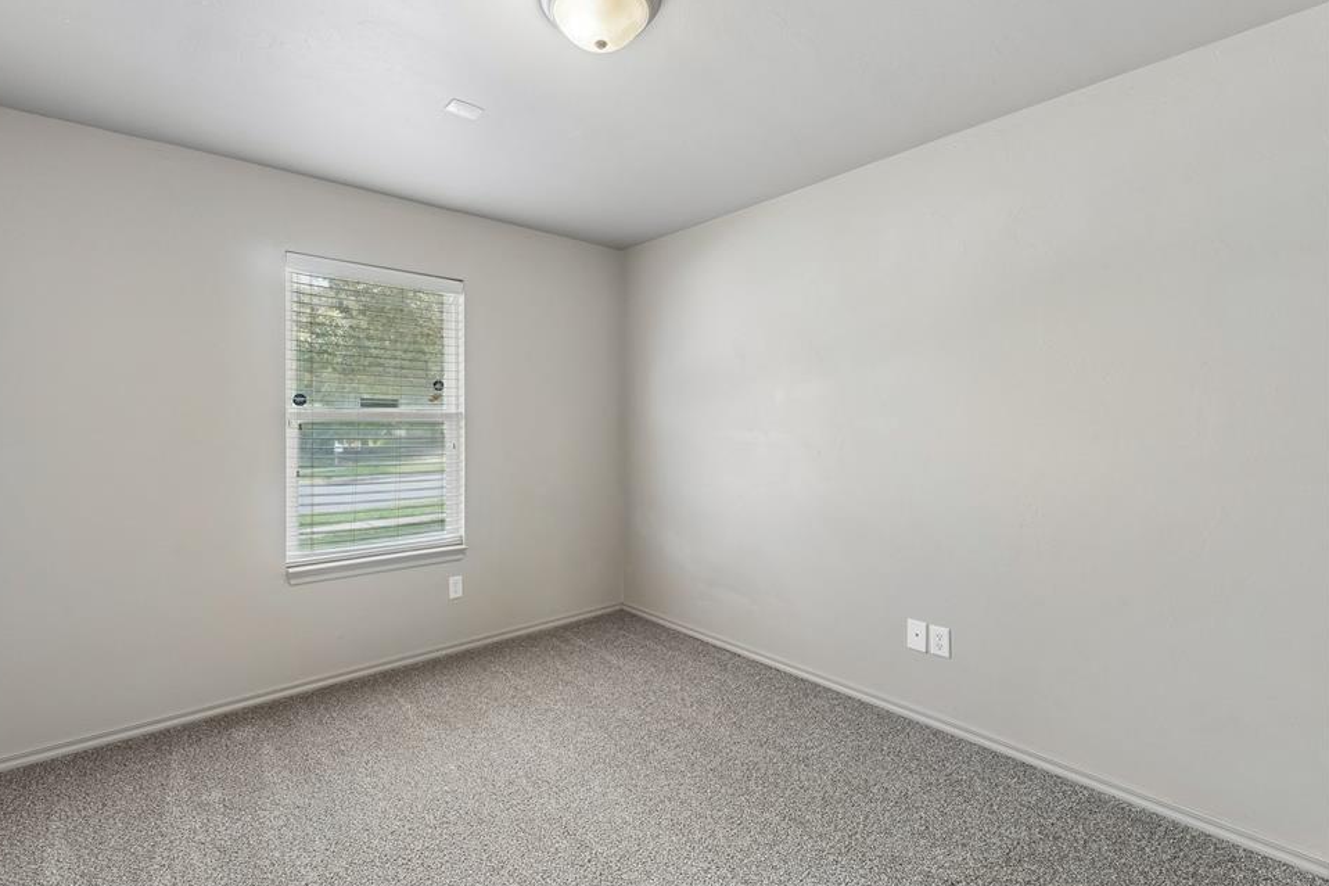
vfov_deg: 73.7
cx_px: 623
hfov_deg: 96.6
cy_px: 424
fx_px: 591
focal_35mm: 16
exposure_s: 1/20
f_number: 7.1
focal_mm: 10
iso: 200
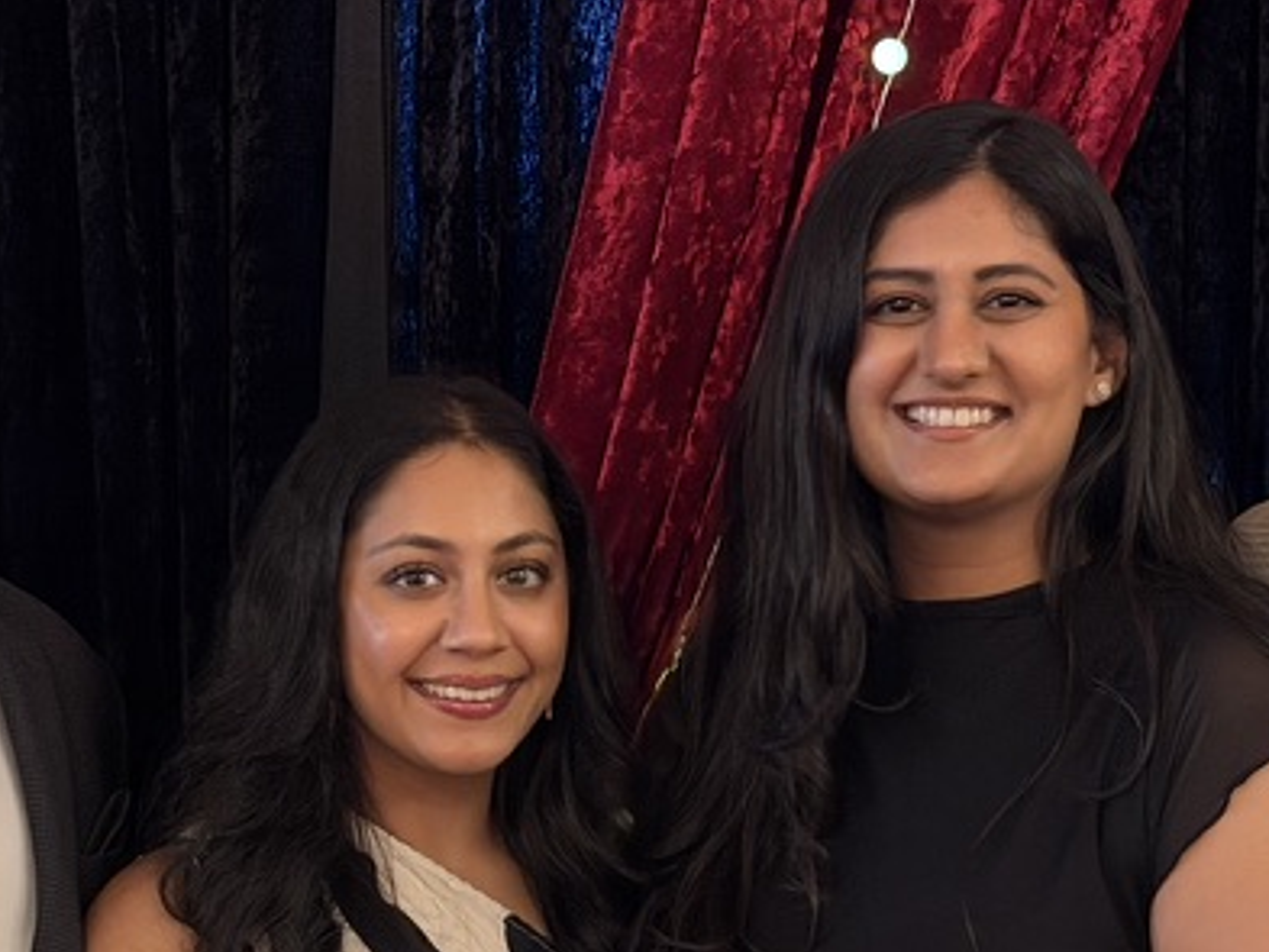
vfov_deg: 11.7
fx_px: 4584
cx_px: 701
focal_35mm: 125
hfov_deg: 15.8
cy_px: 978
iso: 800
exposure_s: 1/15
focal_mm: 6.76
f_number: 1.78
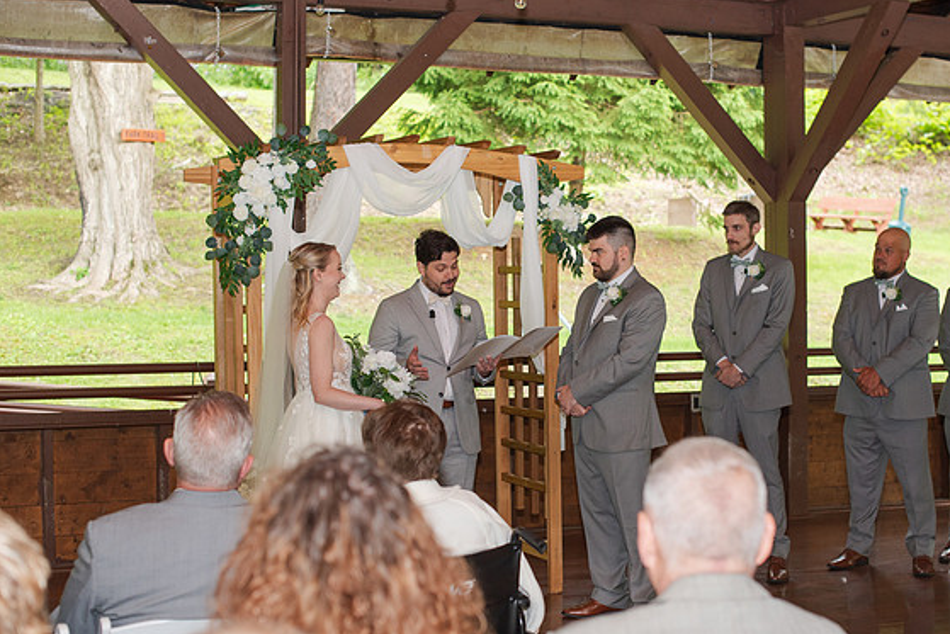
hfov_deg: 32.3
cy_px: 322
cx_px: 572
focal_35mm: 62
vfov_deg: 21.9
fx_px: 1636
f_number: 3.5
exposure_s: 1/200
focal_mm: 50
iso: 800
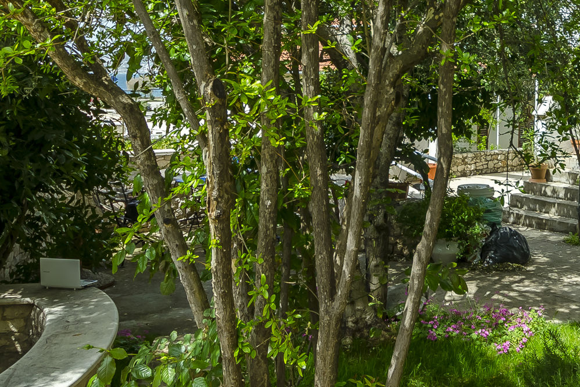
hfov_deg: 44.5
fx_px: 677
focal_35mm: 42
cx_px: 451
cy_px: 32
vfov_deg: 30.4
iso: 100
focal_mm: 10
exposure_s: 1/250
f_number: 7.1
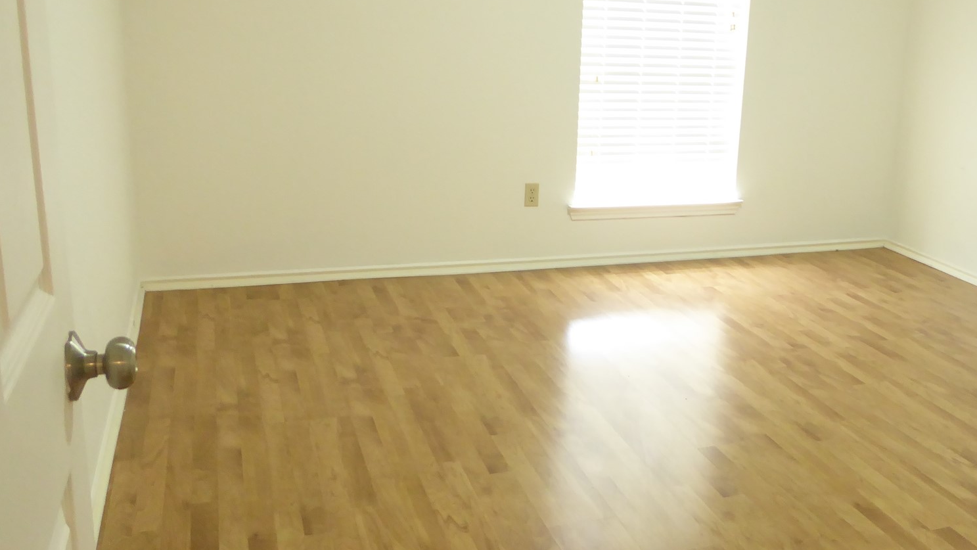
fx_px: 933
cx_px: 629
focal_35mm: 36
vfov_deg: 32.8
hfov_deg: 54.4
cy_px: 242
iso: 400
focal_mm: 4.3
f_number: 3.3
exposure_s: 1/15
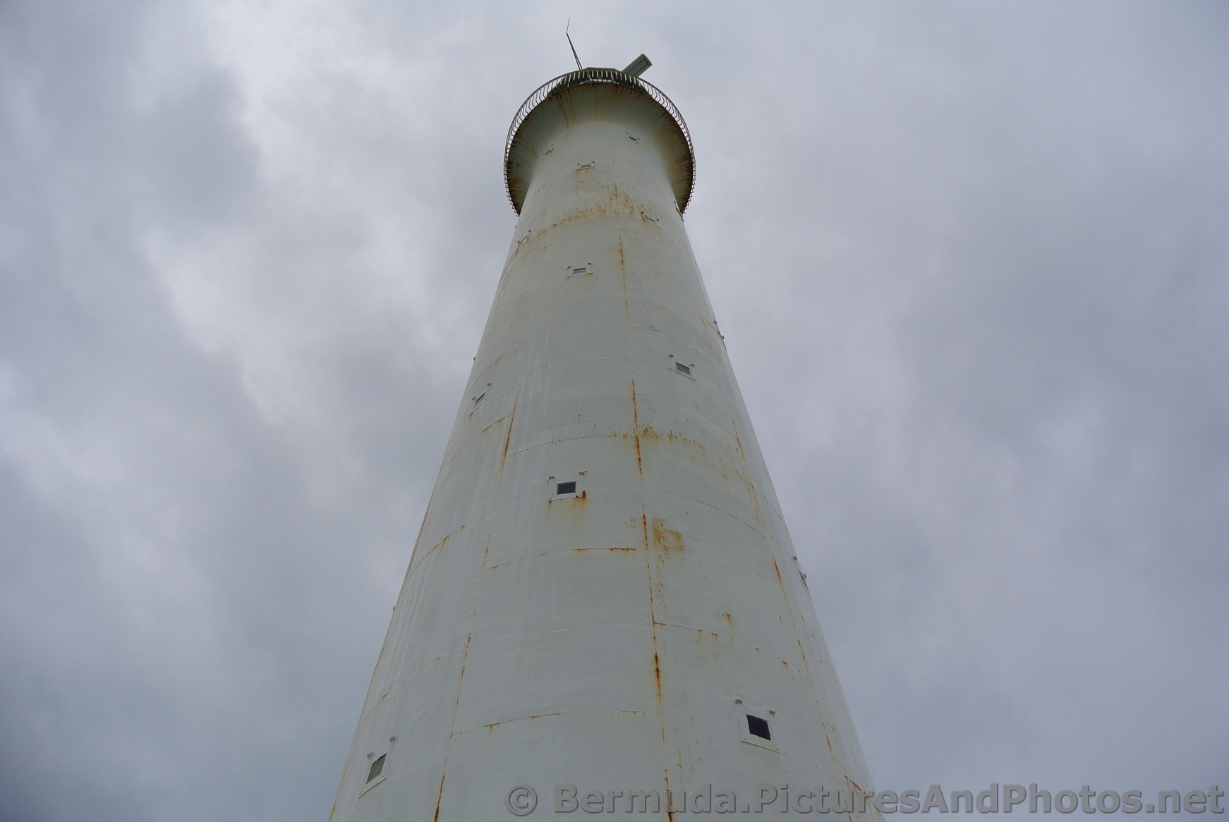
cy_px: 411
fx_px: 923
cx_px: 614
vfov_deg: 48.0
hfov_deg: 67.3
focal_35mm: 27
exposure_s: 1/500
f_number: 4.5
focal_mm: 10
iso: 100
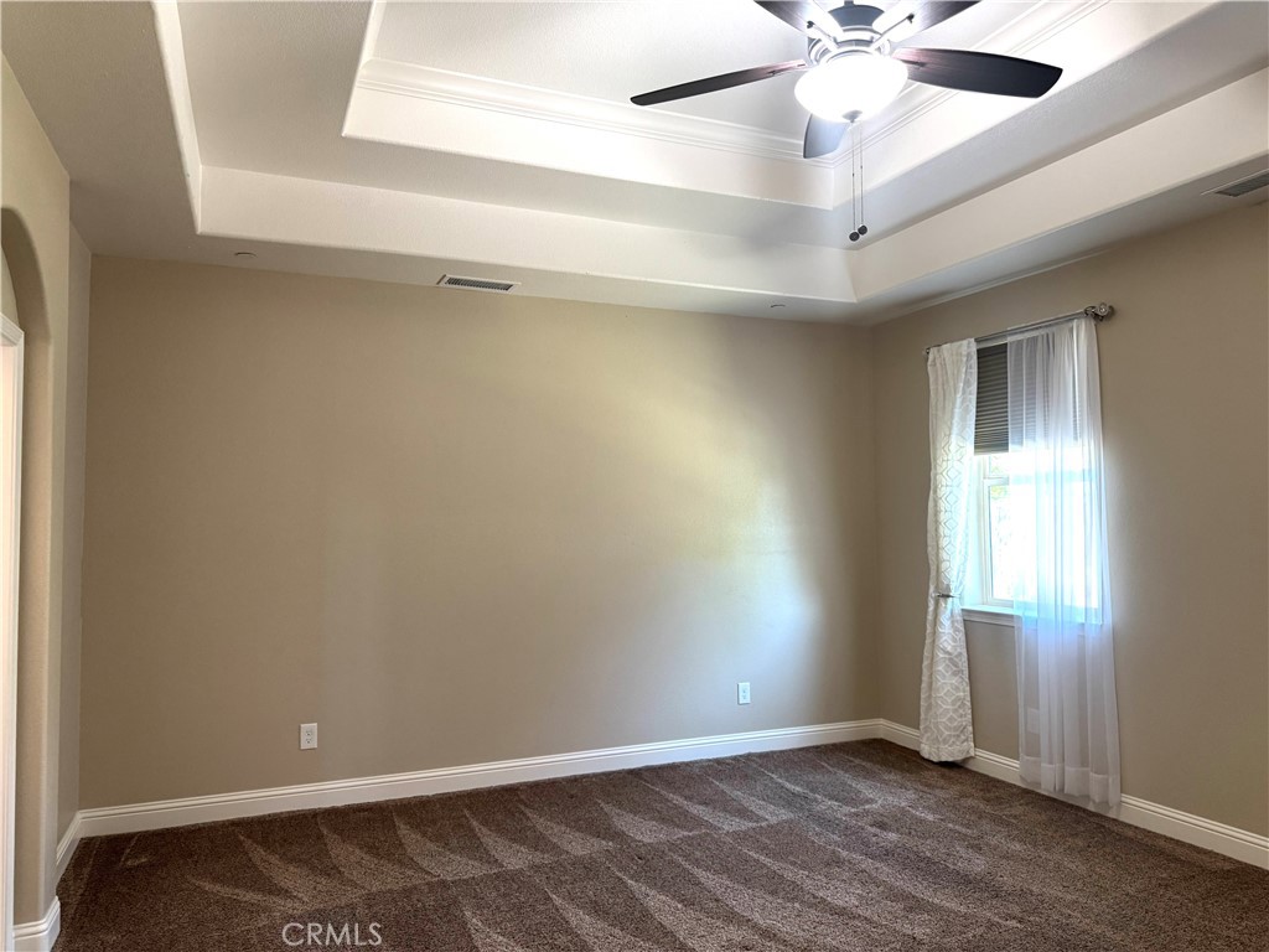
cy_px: 476
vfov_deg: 56.8
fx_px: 880
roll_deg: +0.4
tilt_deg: +1.3
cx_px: 634
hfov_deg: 71.6
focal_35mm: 24
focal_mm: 6.76
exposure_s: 1/60
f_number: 1.78
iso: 320
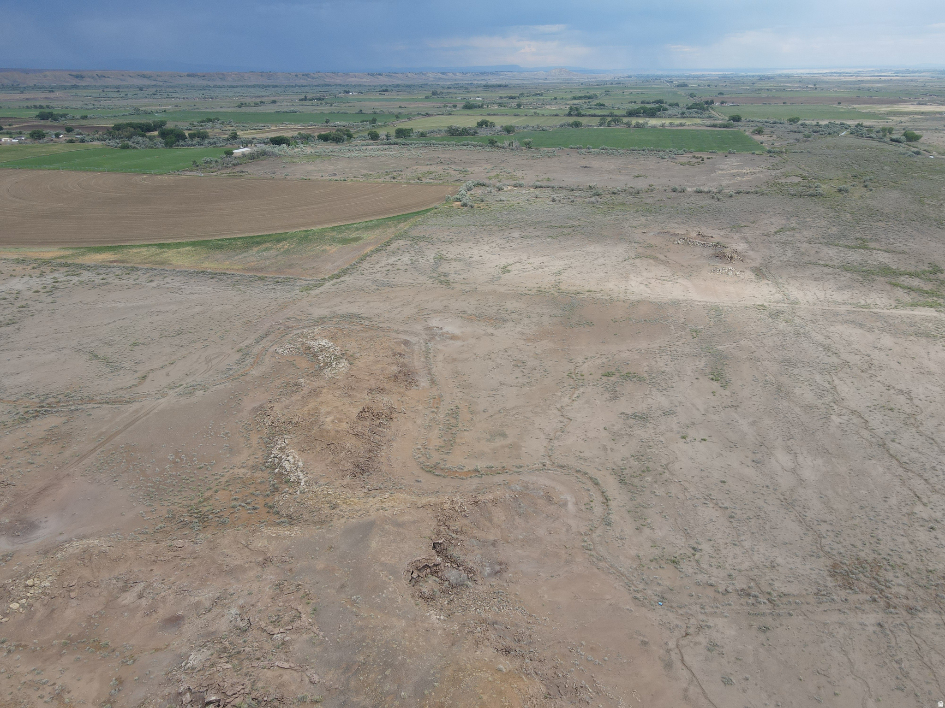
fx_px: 655
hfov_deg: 71.6
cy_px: 354
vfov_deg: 56.8
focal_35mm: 24
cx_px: 472
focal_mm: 4.5
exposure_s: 1/400
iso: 100
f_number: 2.8
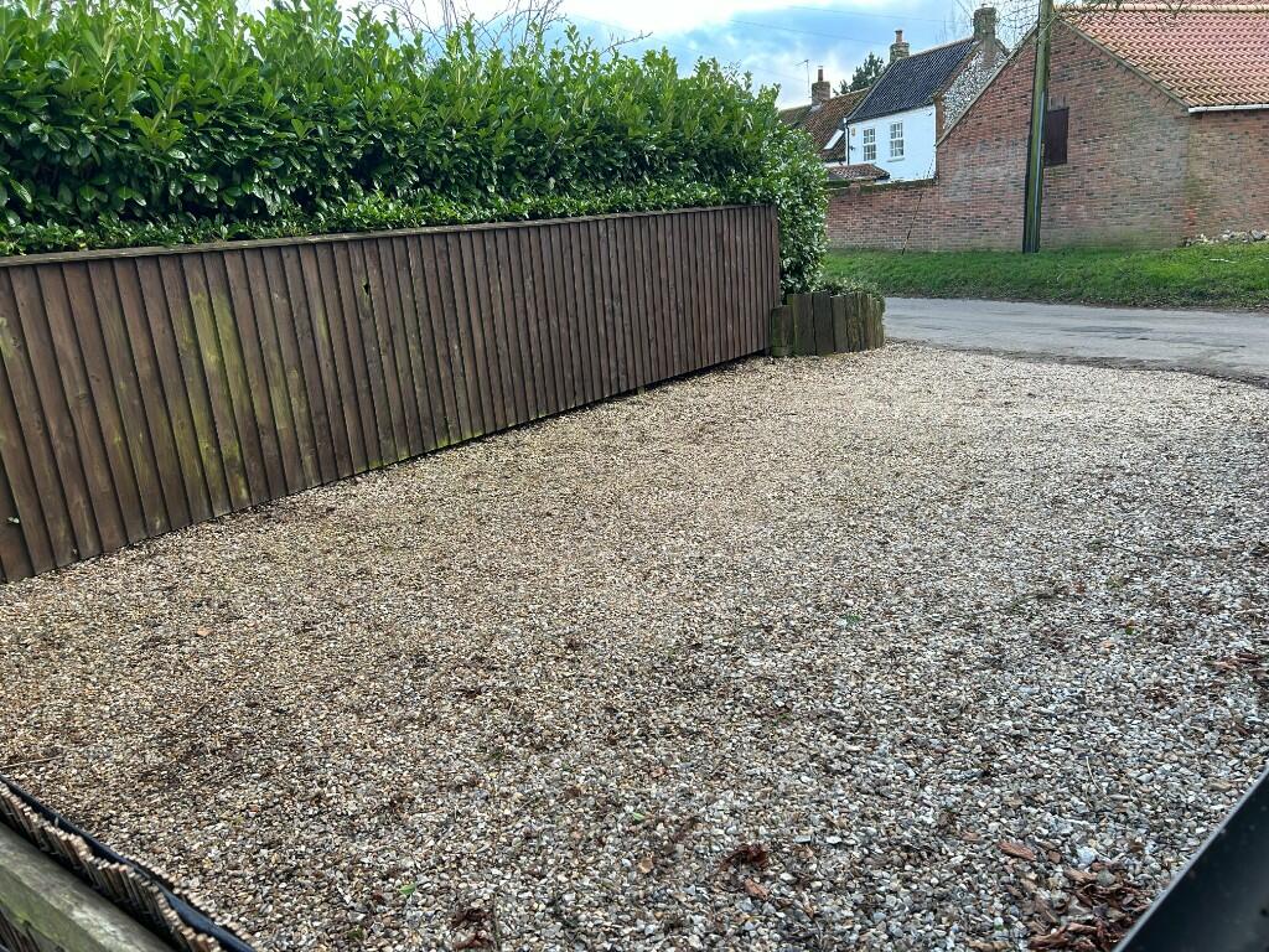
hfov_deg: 67.3
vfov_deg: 53.1
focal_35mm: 26
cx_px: 634
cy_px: 476
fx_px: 953
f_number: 1.5
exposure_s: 1/155
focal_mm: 5.7
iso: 40
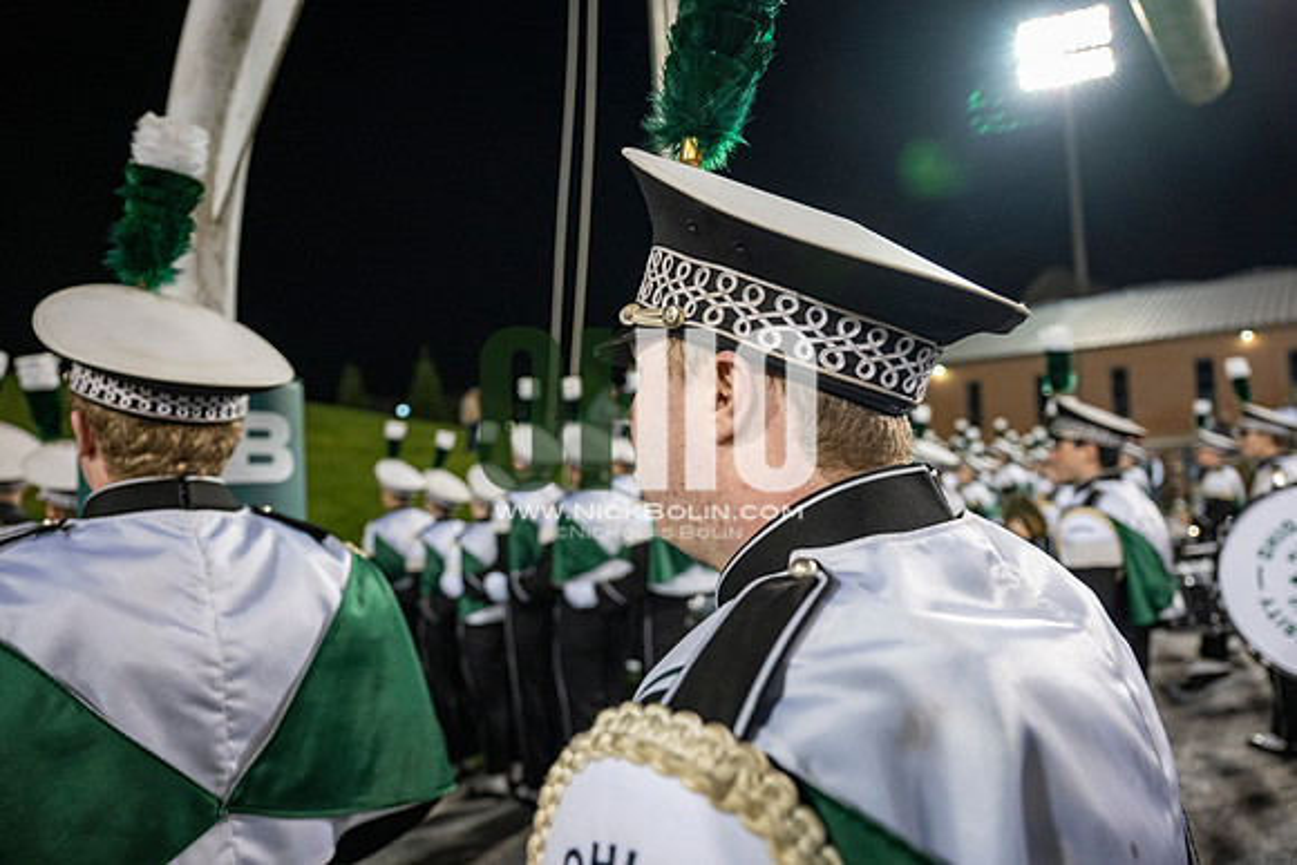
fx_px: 865
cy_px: 432
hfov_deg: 73.7
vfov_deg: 53.2
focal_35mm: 24
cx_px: 648
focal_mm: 24
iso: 1250
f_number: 3.2
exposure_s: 1/500
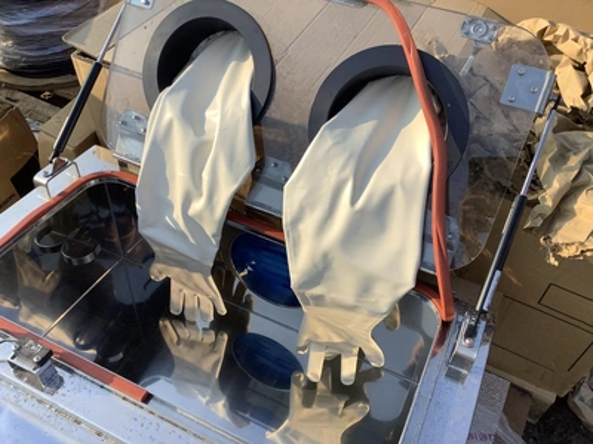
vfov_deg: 45.4
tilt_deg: -49.4
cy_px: 222
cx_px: 296
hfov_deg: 58.4
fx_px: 531
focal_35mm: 31
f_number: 2.4
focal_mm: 3.3
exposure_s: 1/947
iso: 25
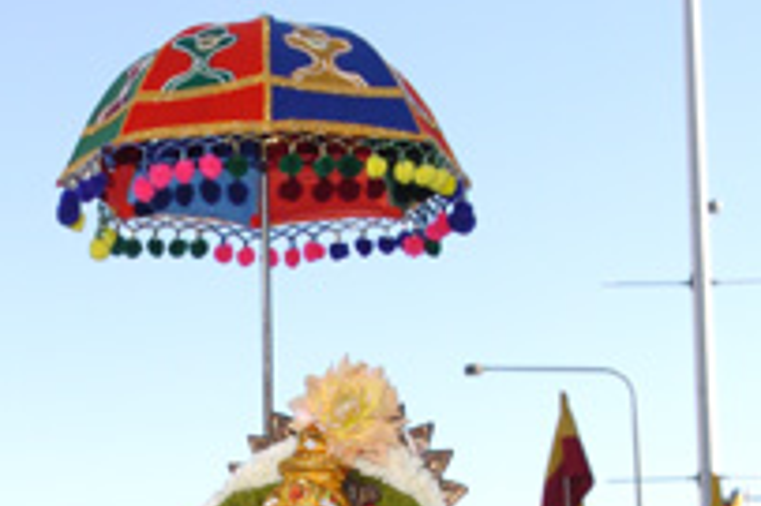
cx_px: 191
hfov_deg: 17.7
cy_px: 647
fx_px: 2429
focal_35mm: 115
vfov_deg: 11.6
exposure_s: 1/250
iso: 200
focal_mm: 26
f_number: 5.6
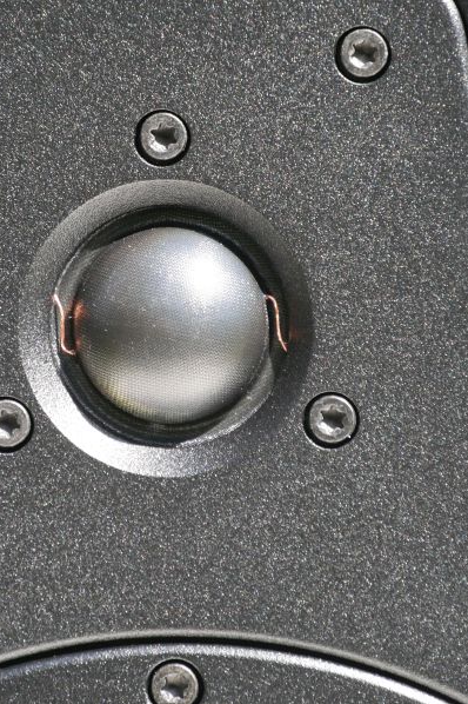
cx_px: 185
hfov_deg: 3.5
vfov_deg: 5.3
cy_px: 353
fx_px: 7613
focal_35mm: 390
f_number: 5.6
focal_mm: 140
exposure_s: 1/320
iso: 800
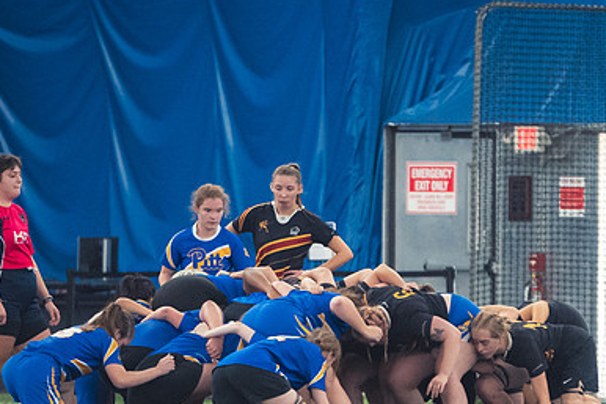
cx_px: 271
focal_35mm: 640
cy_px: 291
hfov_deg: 3.2
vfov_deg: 2.1
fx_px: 10768
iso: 3600
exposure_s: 1/320
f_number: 2.8
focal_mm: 200
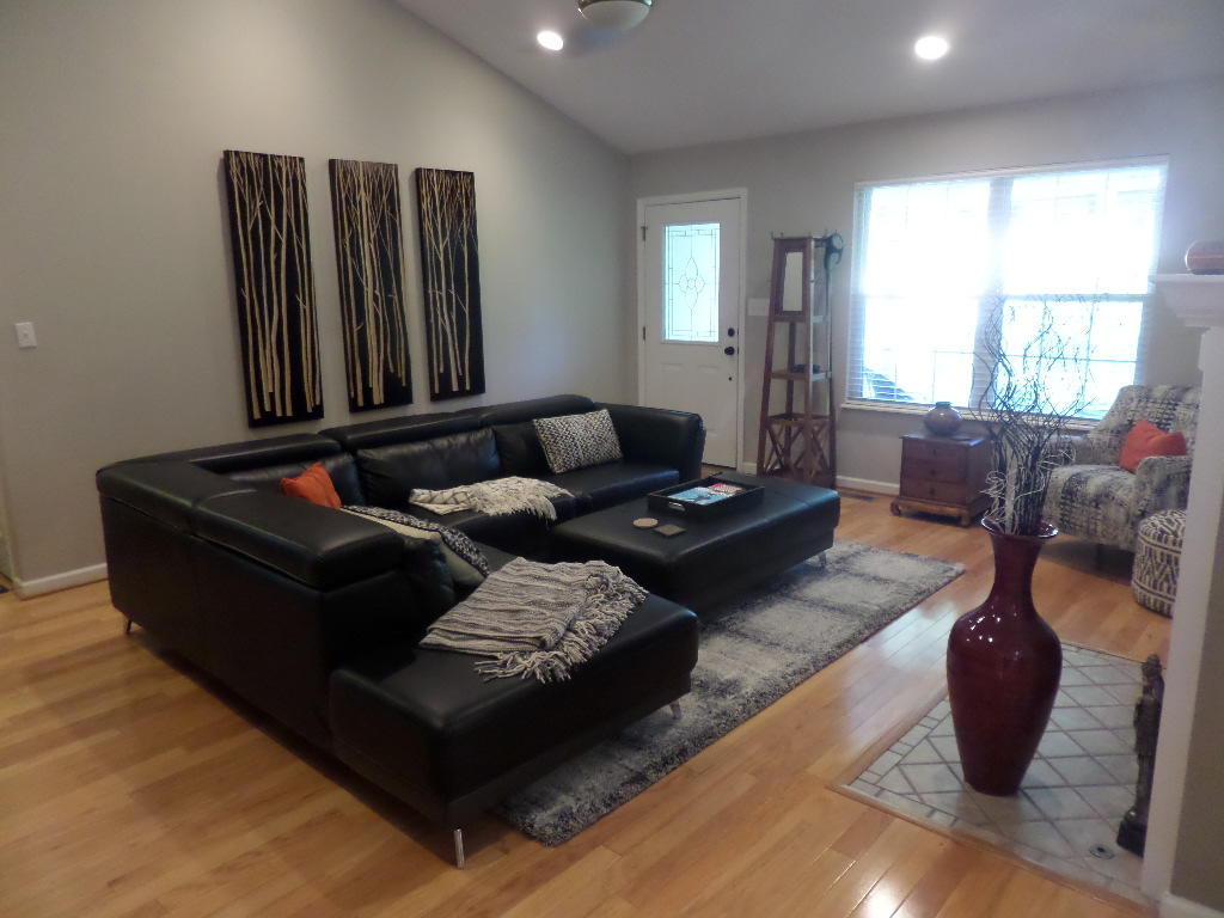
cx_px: 612
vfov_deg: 56.8
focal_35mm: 24
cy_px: 459
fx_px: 849
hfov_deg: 71.6
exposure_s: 1/20
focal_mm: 4.3
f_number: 3.1
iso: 400
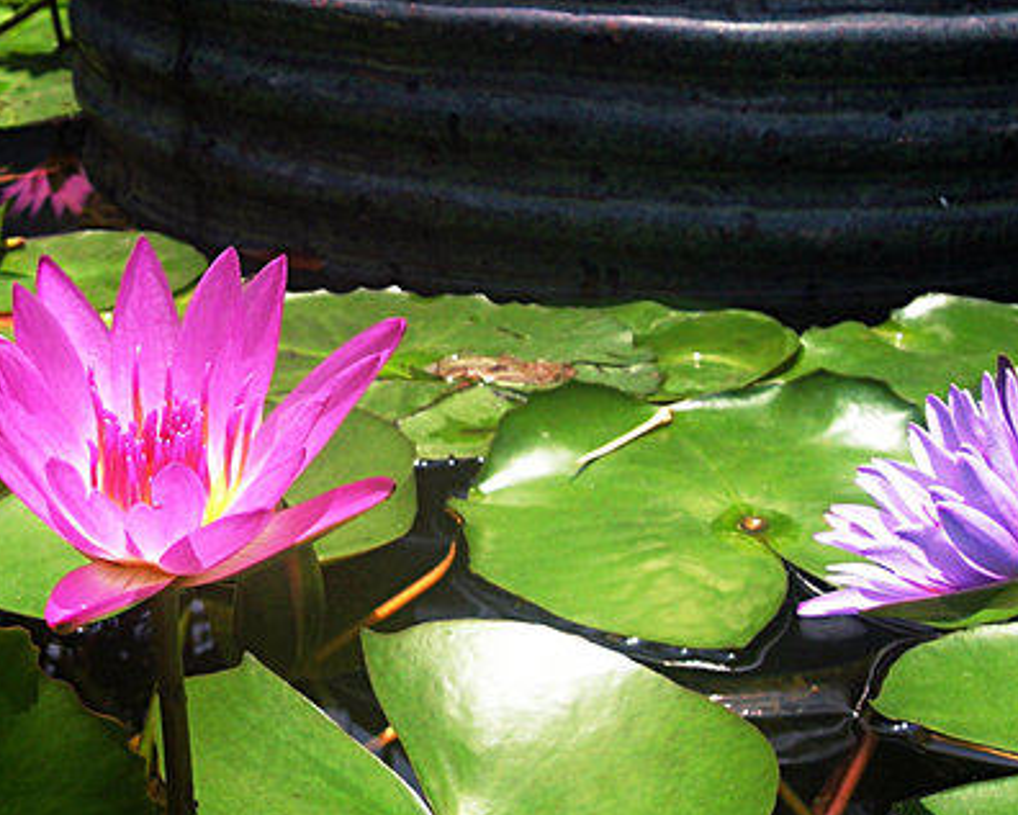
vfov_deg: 20.4
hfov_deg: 25.0
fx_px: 2260
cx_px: 206
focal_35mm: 75
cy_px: 378
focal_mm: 7.8
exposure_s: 1/296
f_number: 4.8
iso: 64
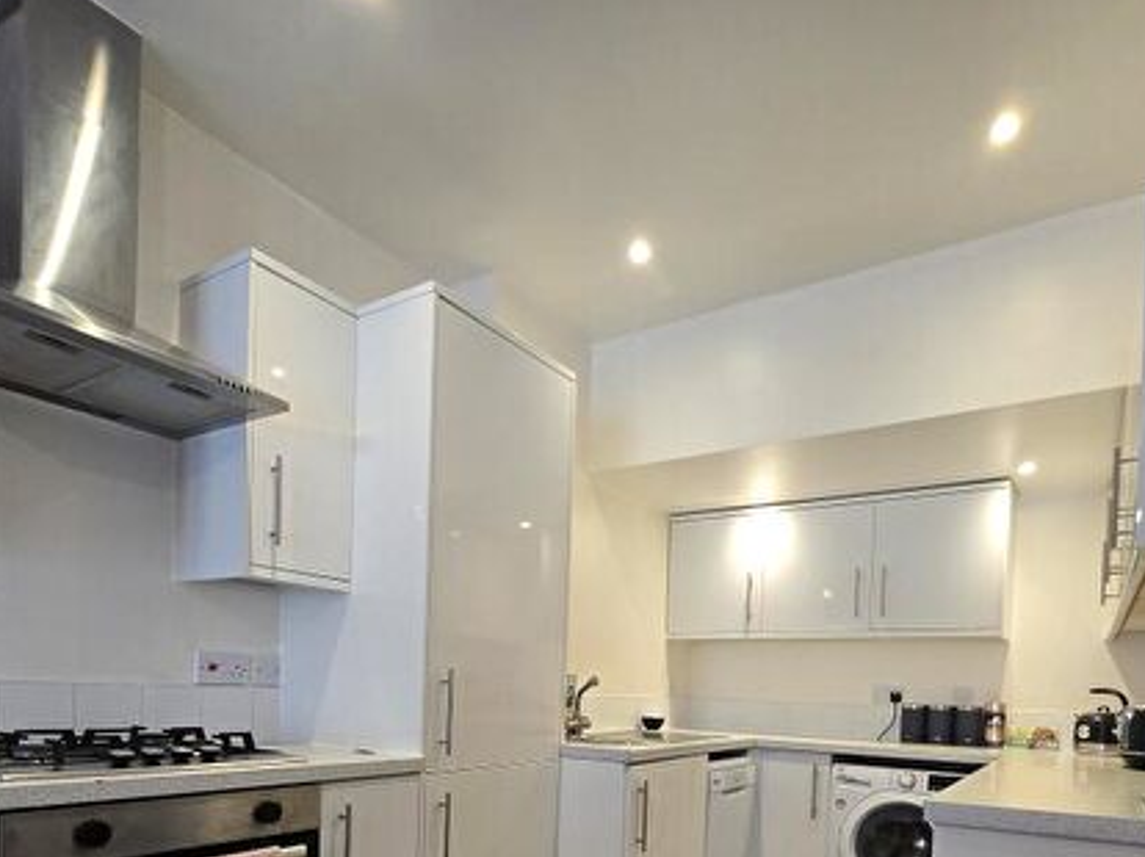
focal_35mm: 22
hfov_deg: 76.4
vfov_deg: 56.1
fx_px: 727
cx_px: 597
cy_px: 701
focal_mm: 1.7
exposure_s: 1/50
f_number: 2.2
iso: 160
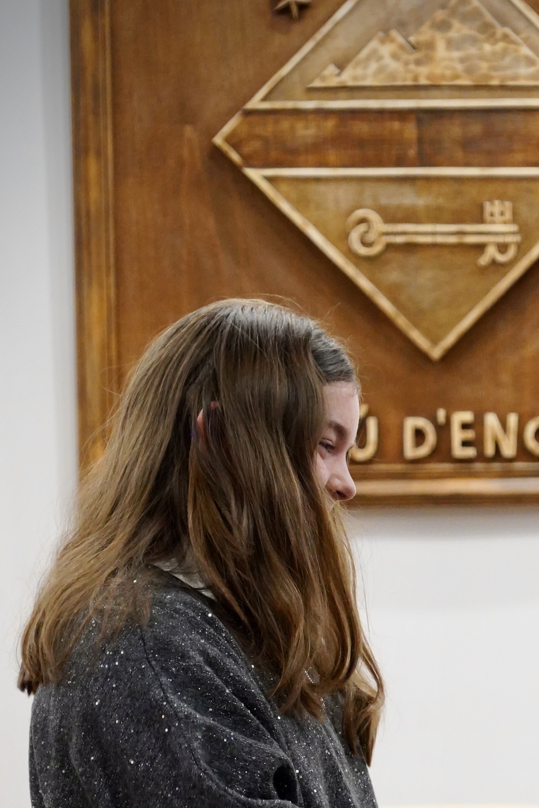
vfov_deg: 6.5
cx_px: 541
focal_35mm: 316
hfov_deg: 4.3
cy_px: 746
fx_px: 7096
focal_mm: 157
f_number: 6.3
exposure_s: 1/160
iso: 8000
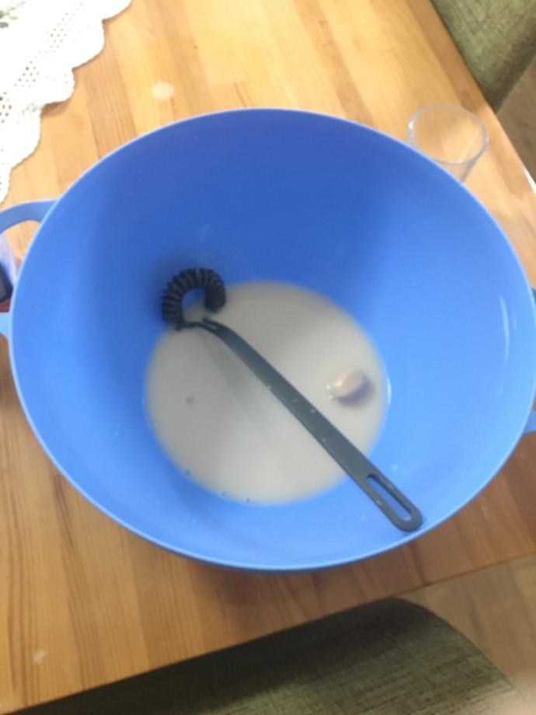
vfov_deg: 61.7
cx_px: 268
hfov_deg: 48.2
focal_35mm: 29
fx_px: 599
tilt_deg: -64.0
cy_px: 358
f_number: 2.2
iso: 400
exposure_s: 1/17
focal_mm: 4.15
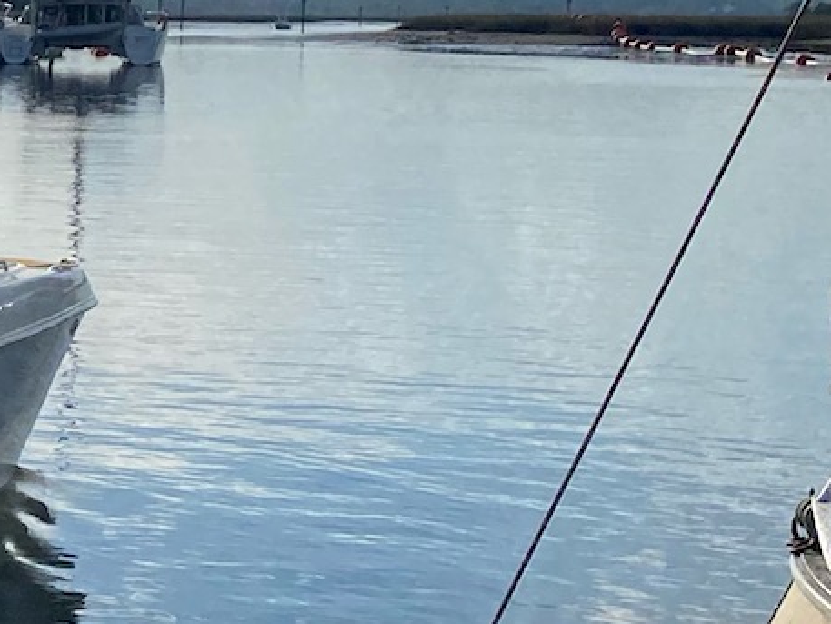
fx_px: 2593
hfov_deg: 15.7
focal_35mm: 108
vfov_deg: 13.7
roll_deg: -0.2
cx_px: -638
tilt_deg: -3.9
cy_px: 263
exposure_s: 1/8850
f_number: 1.8
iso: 32
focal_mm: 4.25
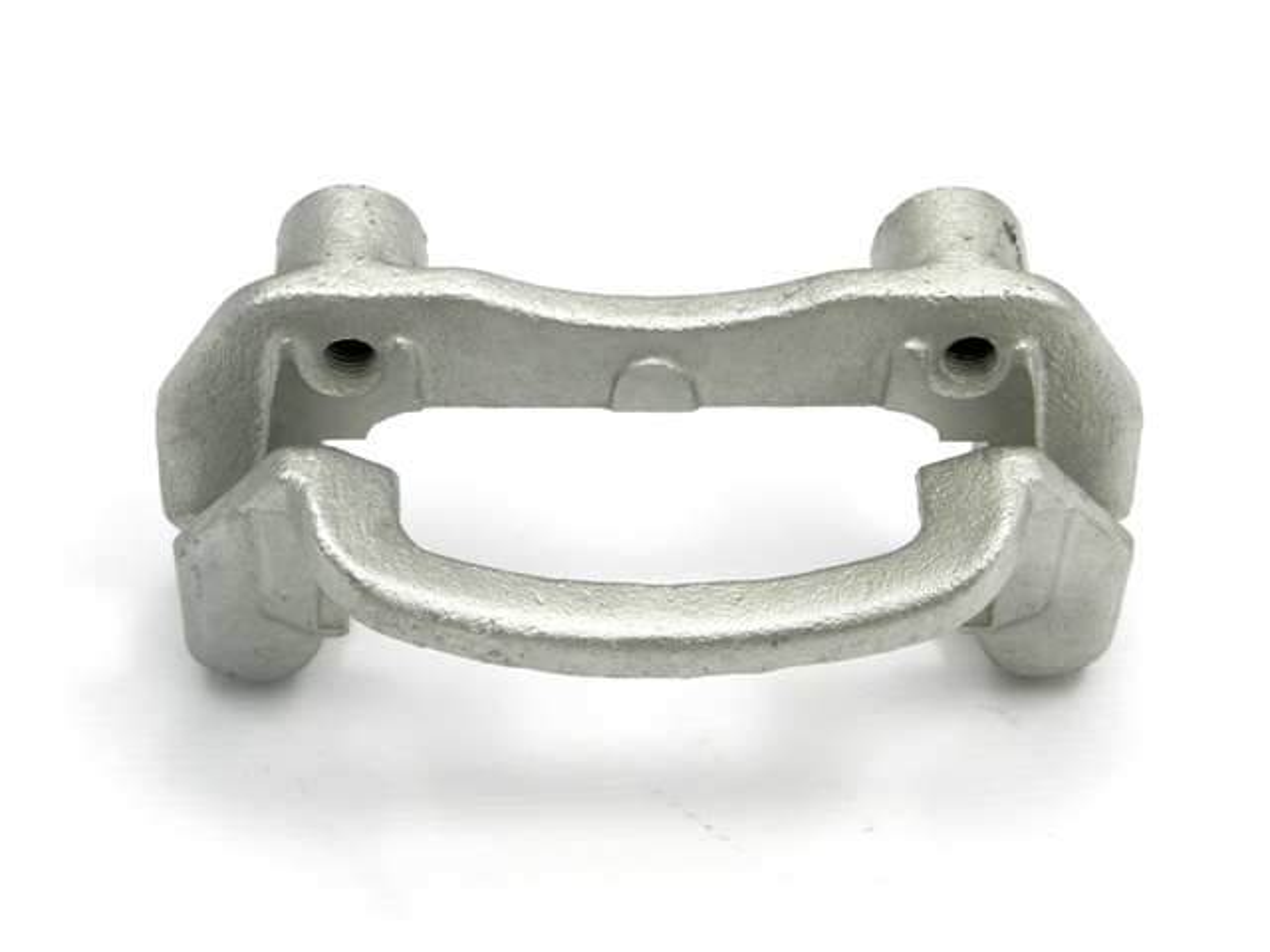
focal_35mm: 82
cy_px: 476
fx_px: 3008
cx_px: 635
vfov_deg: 18.0
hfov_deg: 23.8
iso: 125
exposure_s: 1/160
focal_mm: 14.6
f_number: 4.2
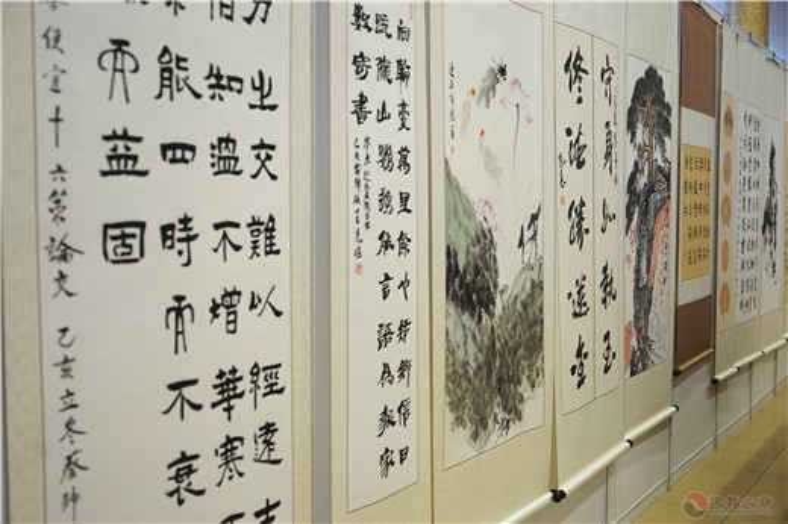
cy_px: 262
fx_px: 984
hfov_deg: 43.6
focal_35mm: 45
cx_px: 394
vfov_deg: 29.8
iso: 640
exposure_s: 1/60
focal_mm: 45
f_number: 4
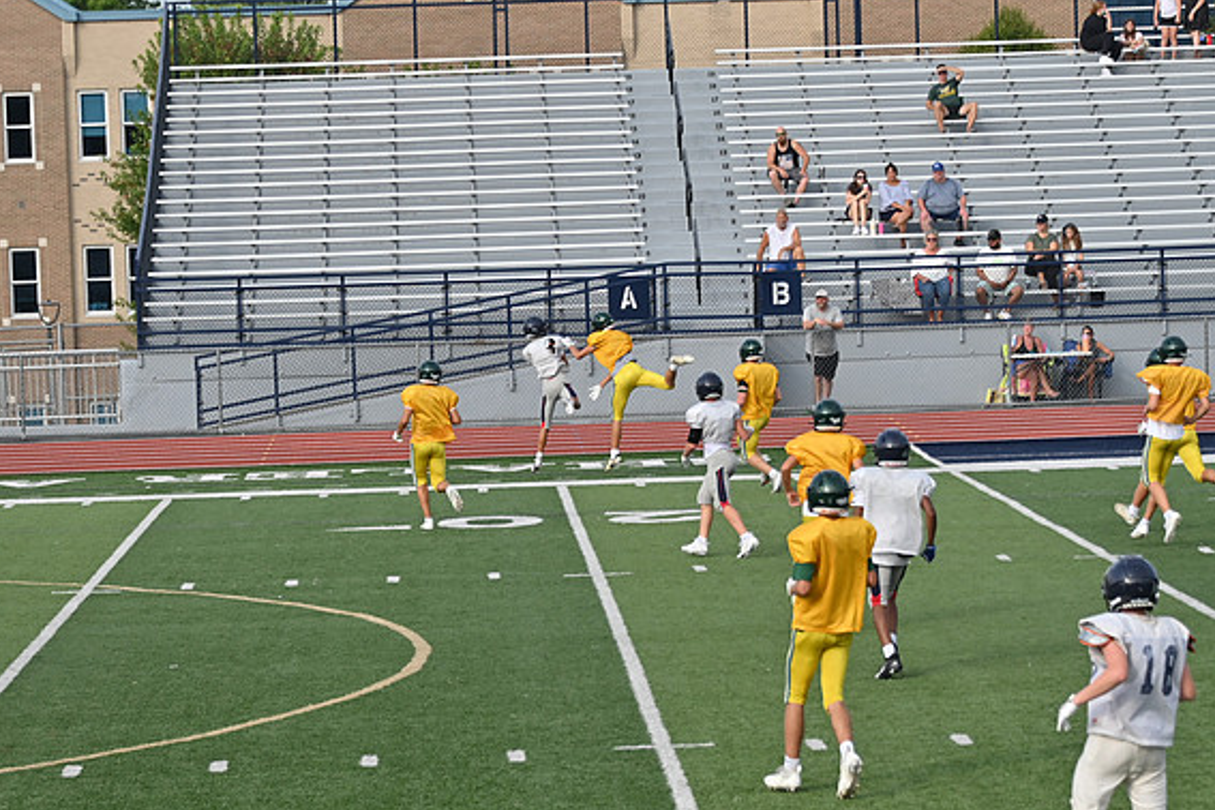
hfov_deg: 11.9
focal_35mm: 172
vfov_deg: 8.0
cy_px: 404
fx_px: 5805
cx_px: 604
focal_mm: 112
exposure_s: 1/800
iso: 160
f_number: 5.3
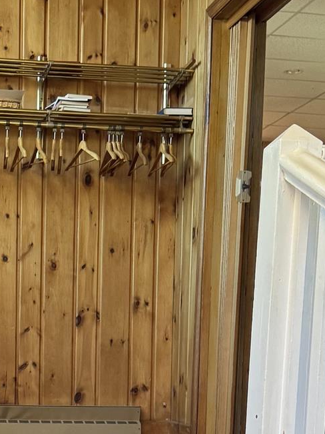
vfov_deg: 22.2
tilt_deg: -3.9
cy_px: 435
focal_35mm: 85
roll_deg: -1.7
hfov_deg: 16.9
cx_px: -9
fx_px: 1064
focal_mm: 6.76
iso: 320
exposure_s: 1/60
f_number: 1.78
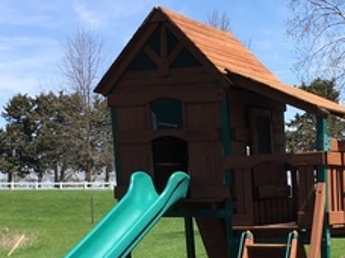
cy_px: 296
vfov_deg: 16.7
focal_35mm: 85
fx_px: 847
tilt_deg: -8.1
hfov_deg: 22.4
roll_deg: -0.2
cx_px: 320
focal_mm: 4.15
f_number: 2.2
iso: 25
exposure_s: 1/1261
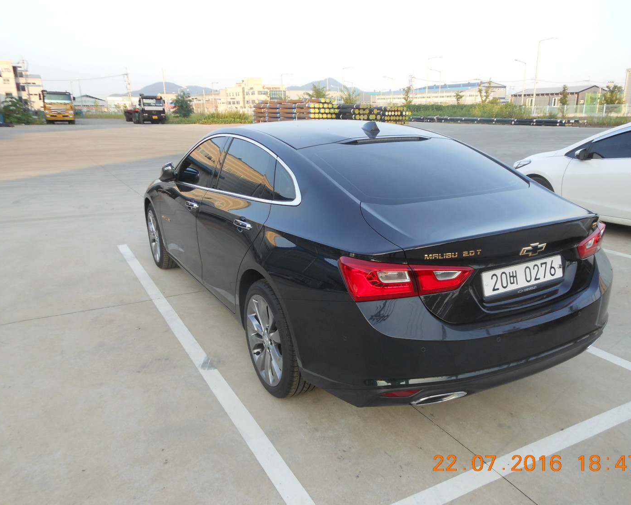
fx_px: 504
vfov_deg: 53.2
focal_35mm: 27
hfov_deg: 64.0
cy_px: 251
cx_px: 337
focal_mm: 4.5
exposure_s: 1/160
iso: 80
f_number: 3.2
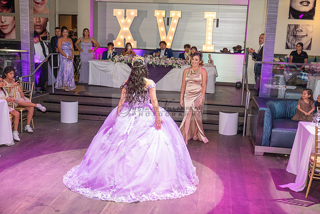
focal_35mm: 40
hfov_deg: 48.4
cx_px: 160
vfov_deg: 33.4
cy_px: 107
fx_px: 356
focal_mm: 40
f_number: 3.5
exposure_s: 1/125
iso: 1000
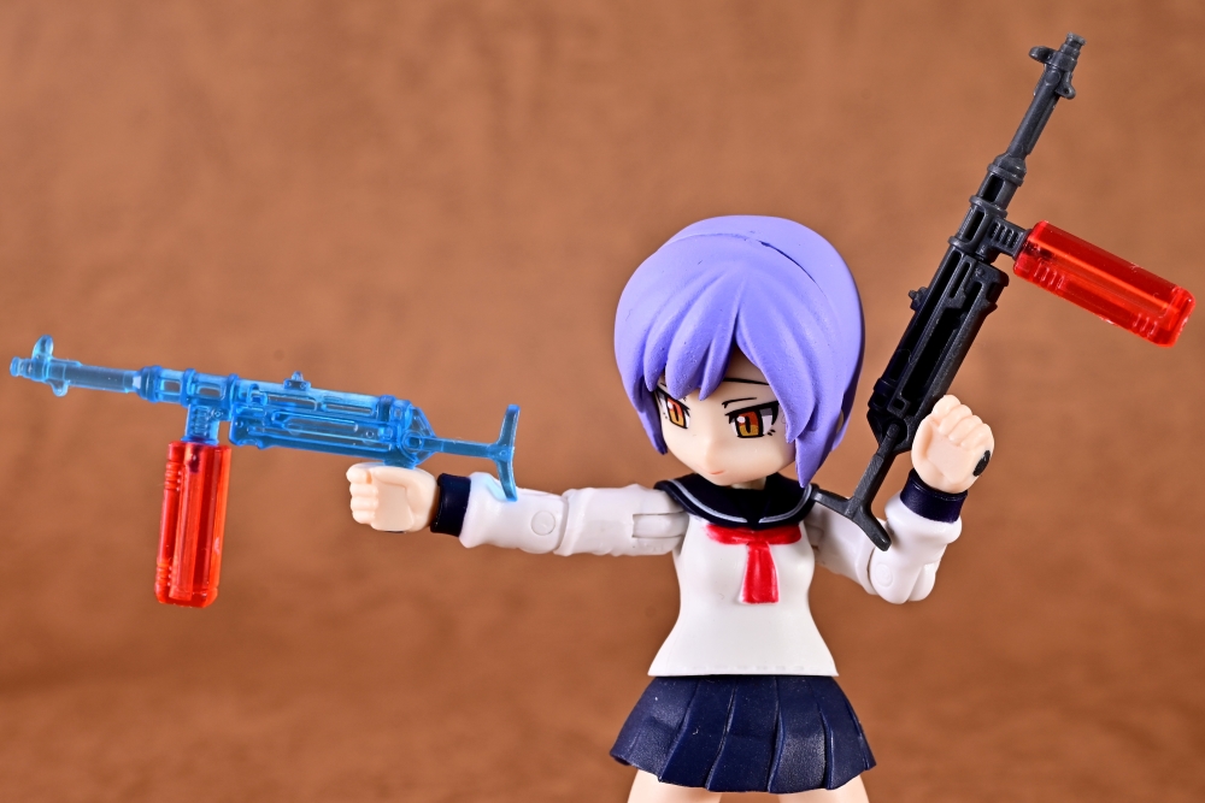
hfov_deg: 37.8
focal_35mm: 52
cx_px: 602
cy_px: 402
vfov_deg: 25.8
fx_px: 1757
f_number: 11
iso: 200
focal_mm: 35
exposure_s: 2
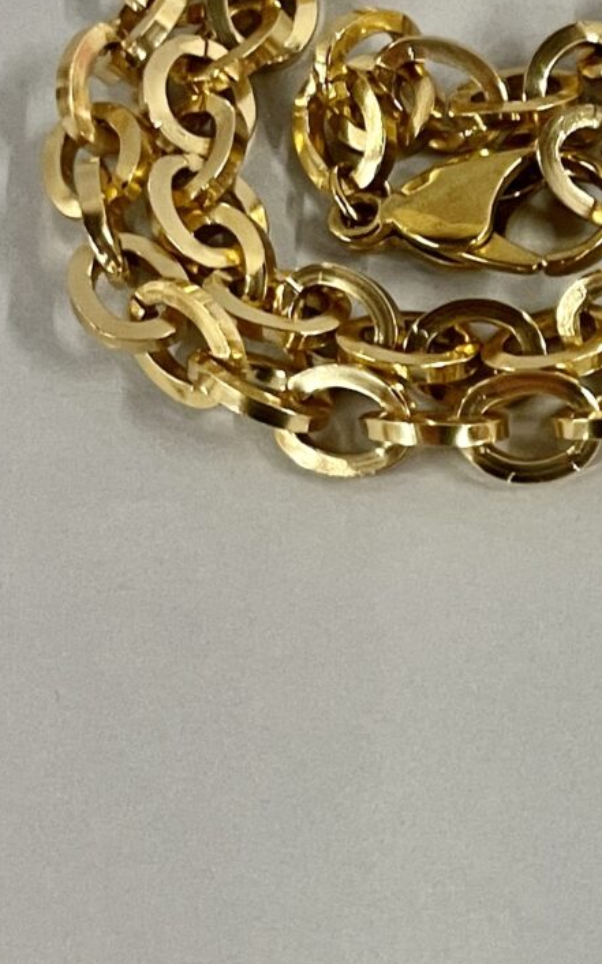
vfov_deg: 20.5
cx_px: 1253
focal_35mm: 100
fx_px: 2626
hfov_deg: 11.6
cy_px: 796
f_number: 1.6
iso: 100
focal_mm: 4.2
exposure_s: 1/50
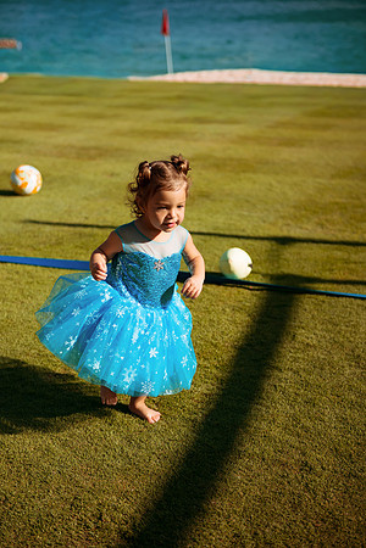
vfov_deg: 35.6
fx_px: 854
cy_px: 274
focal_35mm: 56
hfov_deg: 24.2
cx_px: 183
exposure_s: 1/8000
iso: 100
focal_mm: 56
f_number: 2.8
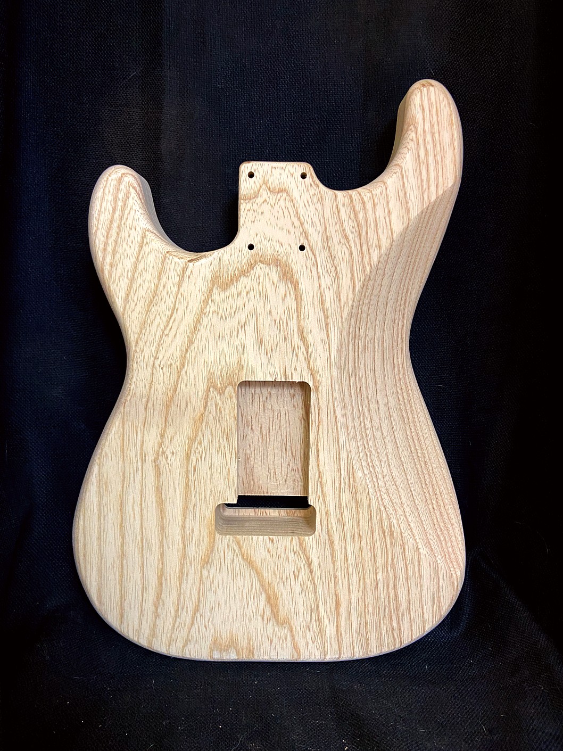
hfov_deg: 53.1
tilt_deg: -9.8
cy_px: 376
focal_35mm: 26
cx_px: 282
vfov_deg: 67.3
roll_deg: +0.5
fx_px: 564
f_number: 1.8
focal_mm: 4.25
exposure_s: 1/60
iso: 160
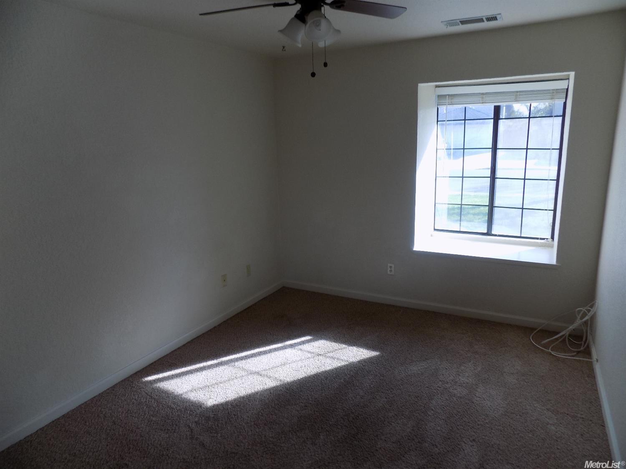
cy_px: 234
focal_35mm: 23
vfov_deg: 58.9
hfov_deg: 73.9
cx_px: 313
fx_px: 416
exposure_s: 1/125
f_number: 3.1
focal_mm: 4
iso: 80
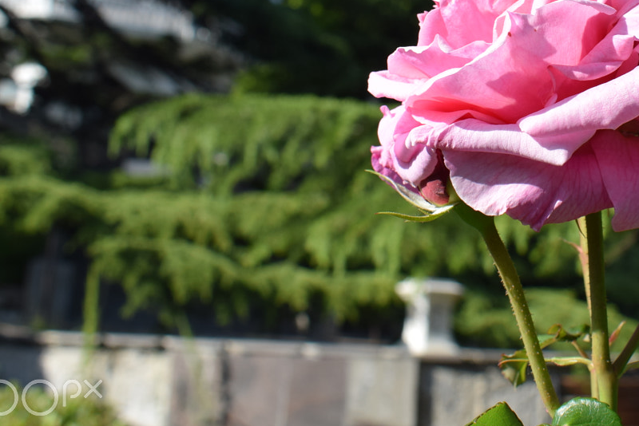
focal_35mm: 69
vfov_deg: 19.5
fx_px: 1225
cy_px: 77
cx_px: 543
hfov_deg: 28.4
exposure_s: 1/500
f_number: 8
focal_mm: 23
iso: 200
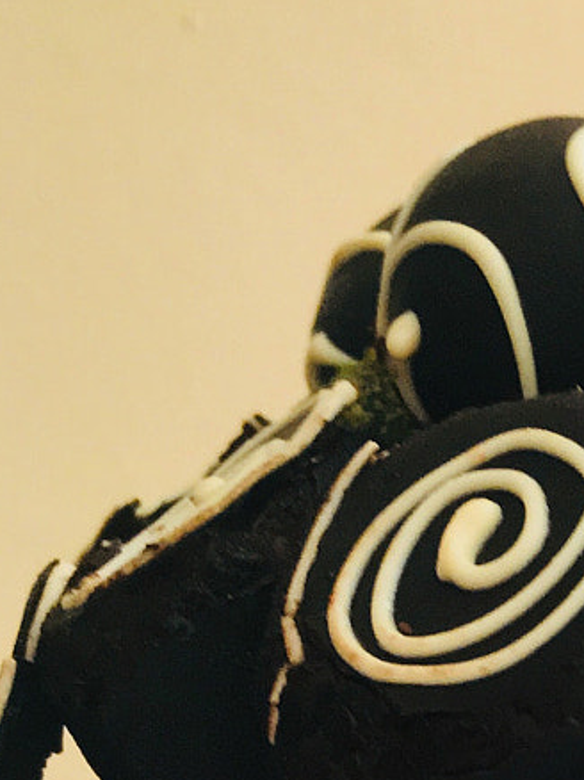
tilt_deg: -19.6
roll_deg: +0.8
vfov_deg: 16.4
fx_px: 2387
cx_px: 999
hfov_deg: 12.8
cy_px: 1263
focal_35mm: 106
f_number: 2.2
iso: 64
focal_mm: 4.15
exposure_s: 1/33
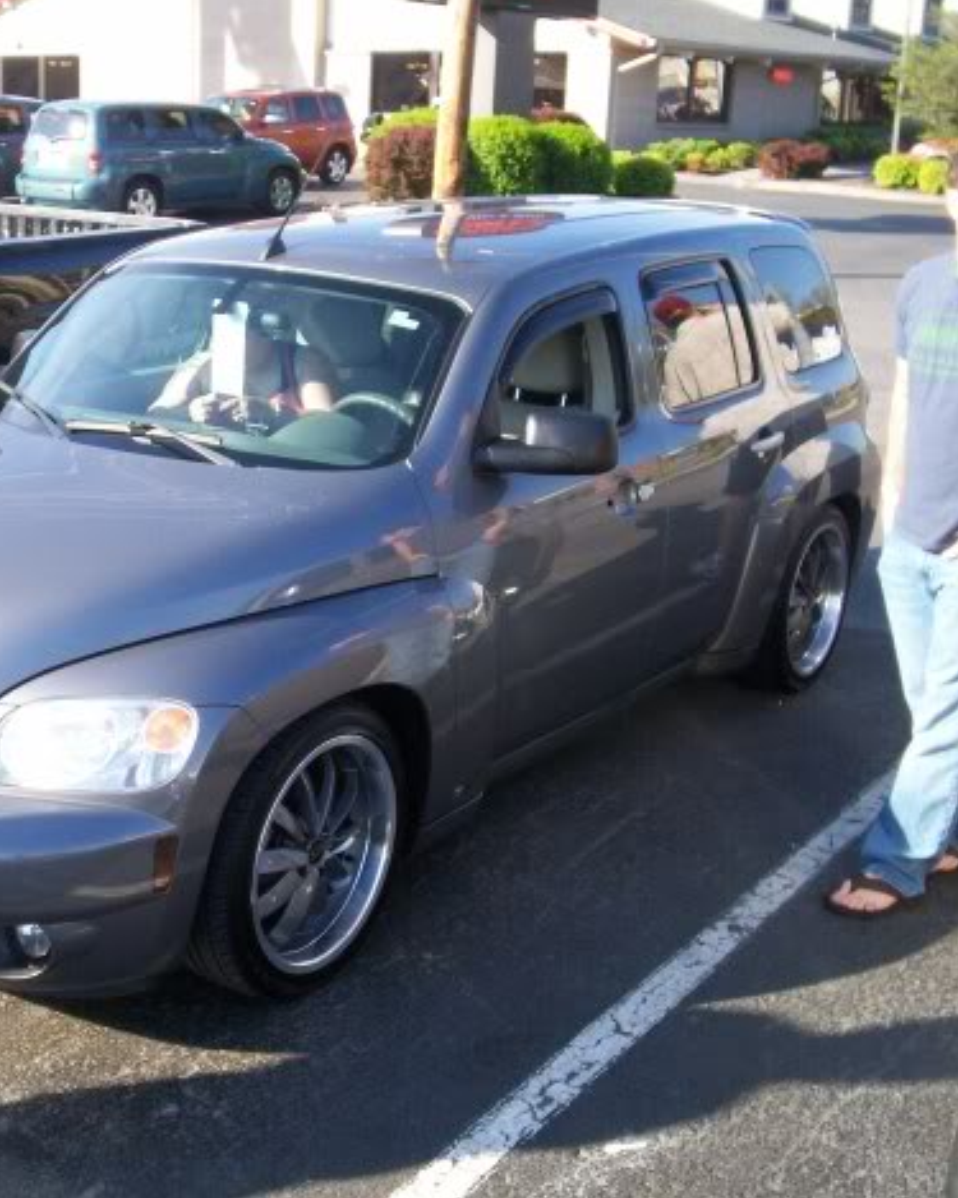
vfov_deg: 38.8
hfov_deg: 31.0
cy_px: 588
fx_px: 1702
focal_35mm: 48
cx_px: 268
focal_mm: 5.9
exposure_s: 1/166
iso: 100
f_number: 4.5
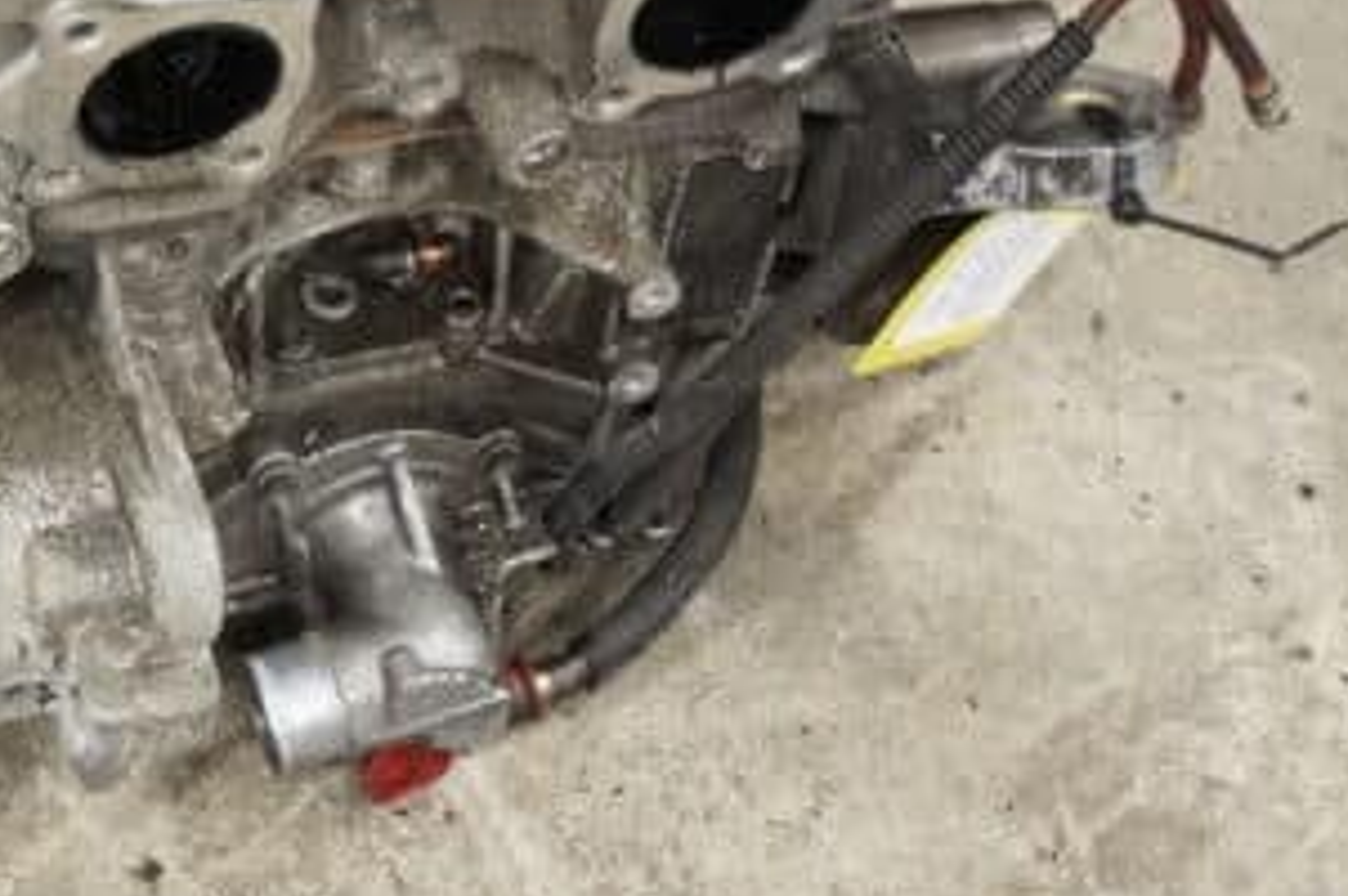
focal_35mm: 92
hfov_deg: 21.8
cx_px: 193
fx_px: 3441
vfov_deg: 14.7
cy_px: 119
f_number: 3.5
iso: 1250
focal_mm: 18
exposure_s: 1/60
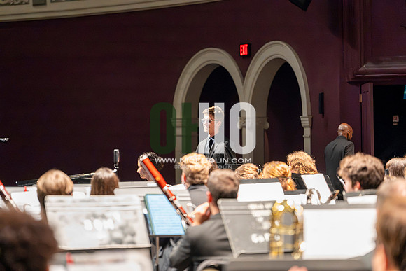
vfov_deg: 11.4
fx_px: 1354
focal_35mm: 120
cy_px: 136
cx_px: 203
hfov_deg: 17.1
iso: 12800
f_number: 2.8
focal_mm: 120
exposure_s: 1/640
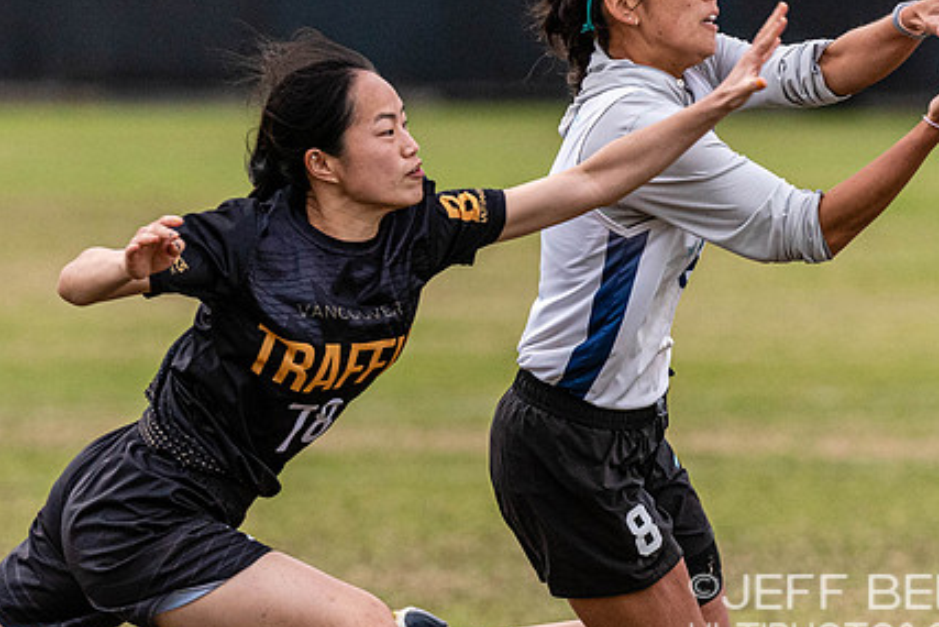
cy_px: 210
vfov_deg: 1.8
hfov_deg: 2.7
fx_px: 19725
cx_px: 547
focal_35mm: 756
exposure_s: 1/1000
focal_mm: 270
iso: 1250
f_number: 4
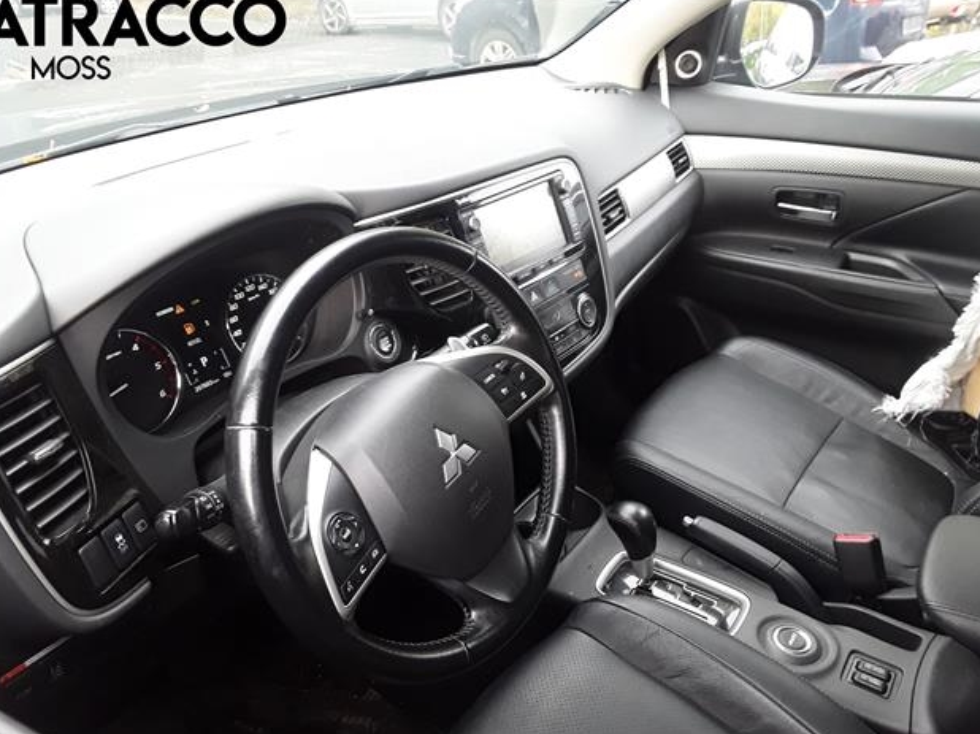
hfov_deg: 61.7
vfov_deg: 48.2
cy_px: 373
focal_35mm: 29
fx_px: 821
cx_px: 488
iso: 80
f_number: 1.9
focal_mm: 2.91
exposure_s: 1/50
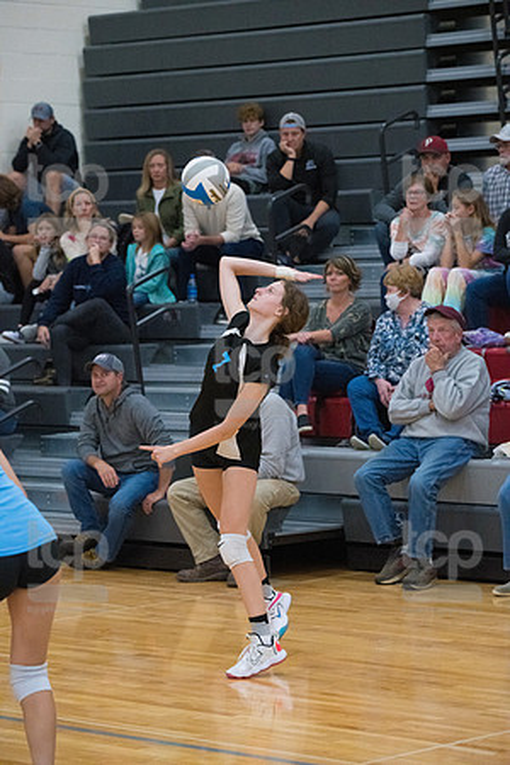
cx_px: 255
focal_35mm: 125
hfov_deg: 11.0
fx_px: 2656
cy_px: 382
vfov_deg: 16.4
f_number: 4.5
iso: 6400
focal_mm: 125
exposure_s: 1/1000
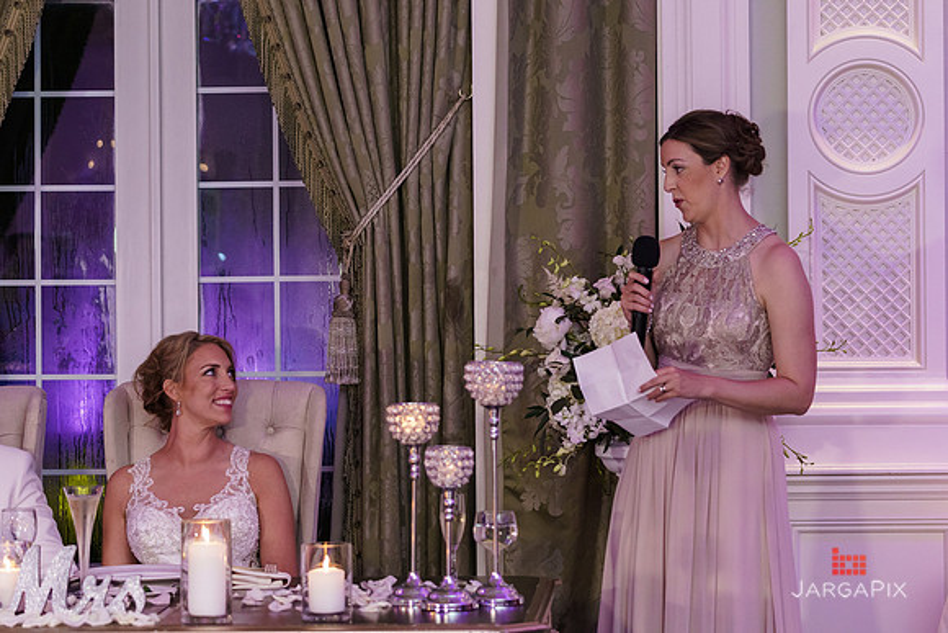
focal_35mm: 105
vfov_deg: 13.0
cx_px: 474
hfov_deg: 19.5
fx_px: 2766
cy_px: 316
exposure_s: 1/200
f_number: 2.8
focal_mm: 70
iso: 2000
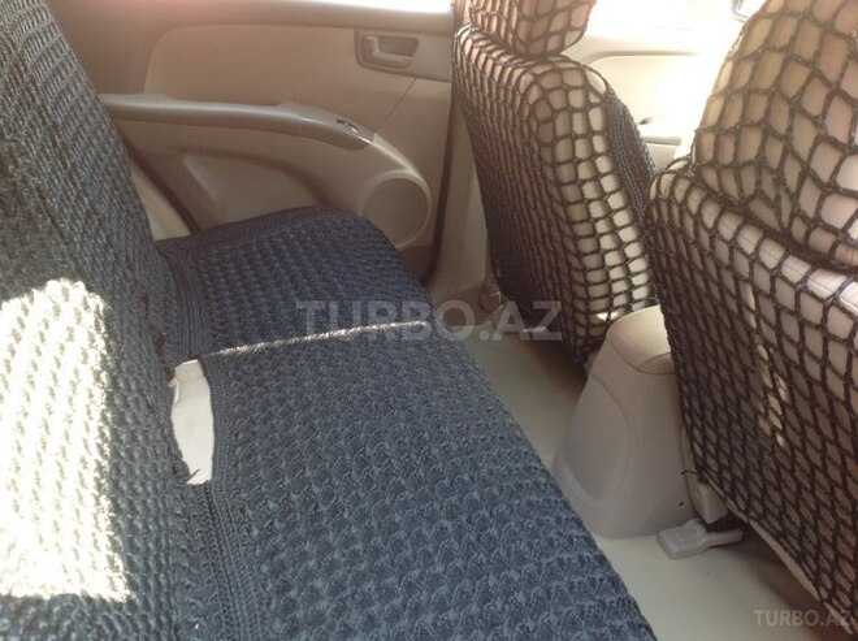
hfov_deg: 52.7
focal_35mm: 35
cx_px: 429
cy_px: 320
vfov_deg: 40.6
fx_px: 866
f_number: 2.4
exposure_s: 1/33
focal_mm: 4.28
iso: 64
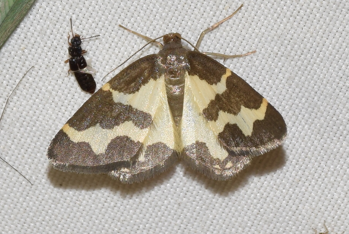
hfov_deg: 9.8
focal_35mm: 210
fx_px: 2038
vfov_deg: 6.6
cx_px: 174
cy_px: 117
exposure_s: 1/160
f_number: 13
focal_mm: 140
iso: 100
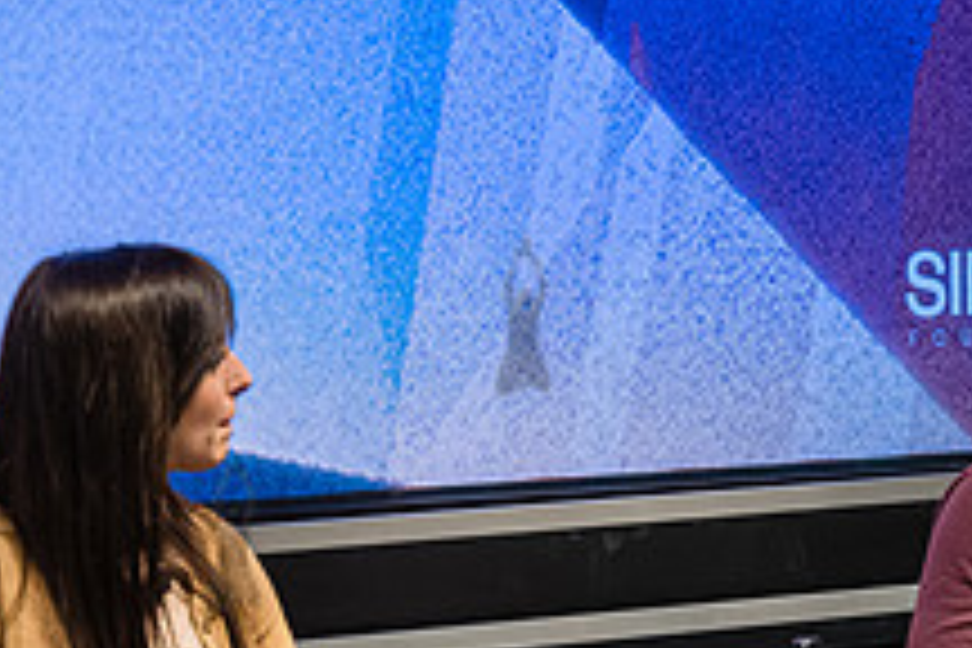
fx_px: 4563
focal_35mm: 169
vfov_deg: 8.1
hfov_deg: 11.9
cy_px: 531
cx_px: 1098
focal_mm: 63
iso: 6400
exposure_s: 1/200
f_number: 4
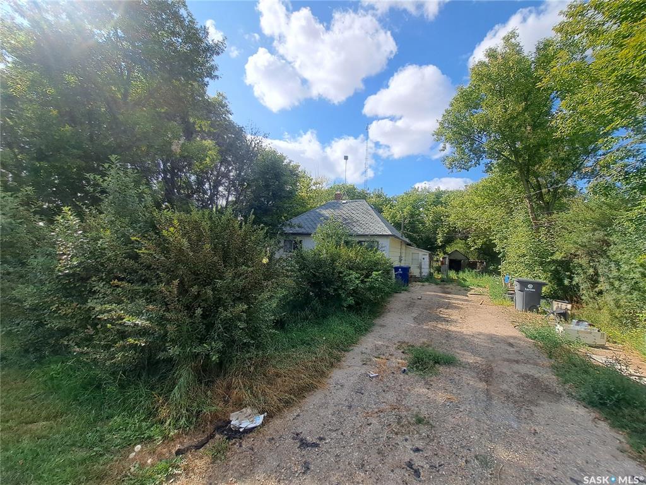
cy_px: 242
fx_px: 243
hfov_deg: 106.2
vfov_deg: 89.9
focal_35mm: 13
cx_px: 323
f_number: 2.2
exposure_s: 1/1139
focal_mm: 1.74
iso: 50
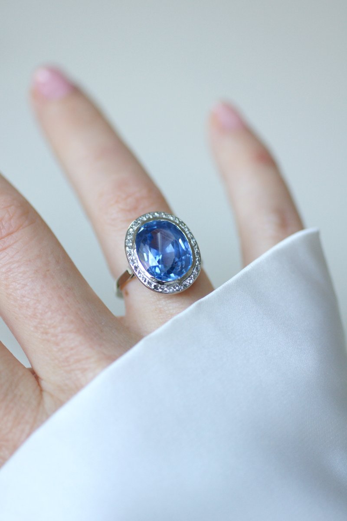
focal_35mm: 105
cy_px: 260
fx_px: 1518
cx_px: 174
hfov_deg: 13.0
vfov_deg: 19.5
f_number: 2.8
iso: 640
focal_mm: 70
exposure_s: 1/125
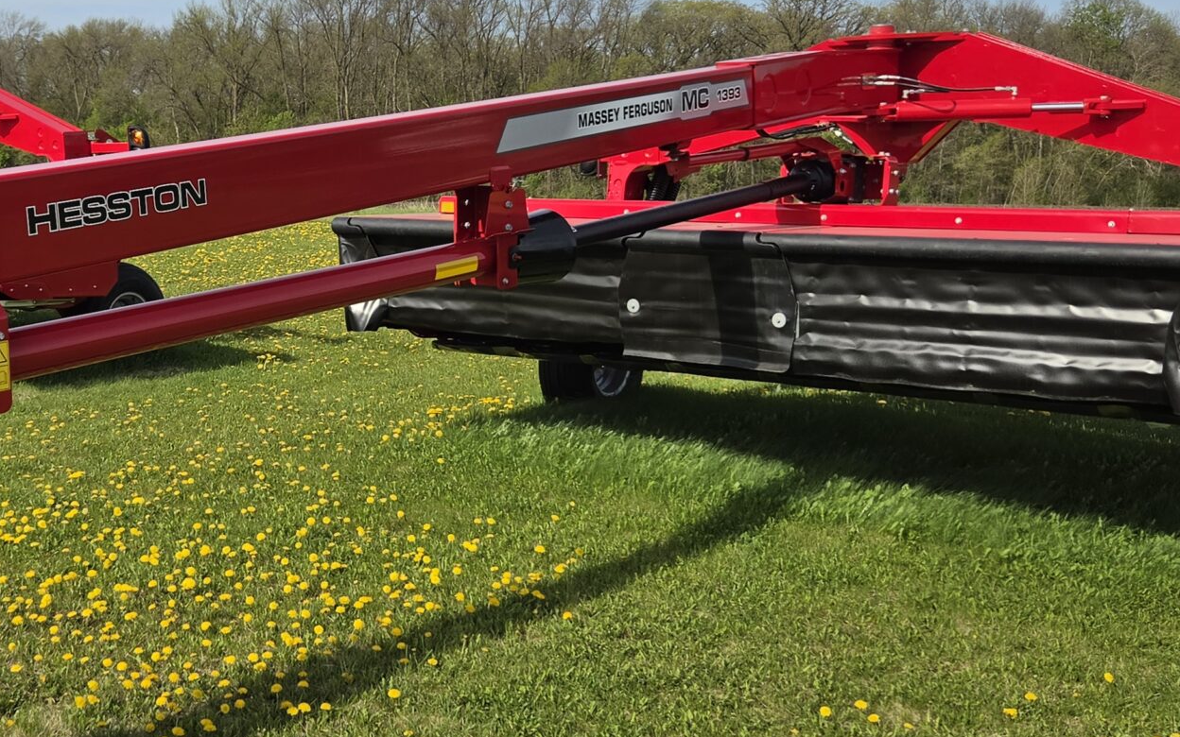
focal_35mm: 50
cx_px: 333
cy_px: 334
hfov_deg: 39.5
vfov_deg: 25.8
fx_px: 1608
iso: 80
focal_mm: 5.4
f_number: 1.8
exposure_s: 1/5127
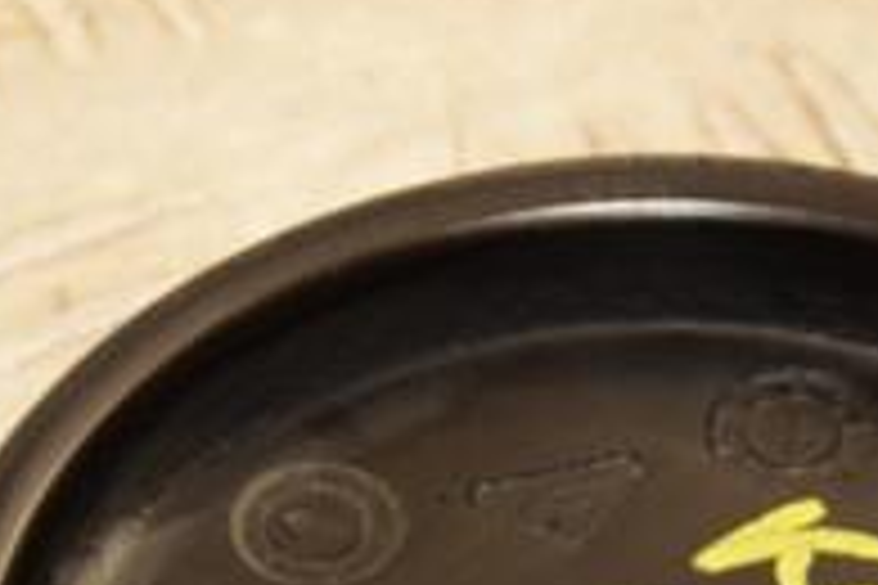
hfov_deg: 5.6
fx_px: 8999
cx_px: 572
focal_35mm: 369
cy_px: 796
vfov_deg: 3.7
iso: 800
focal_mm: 80
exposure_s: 1/200
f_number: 5.6
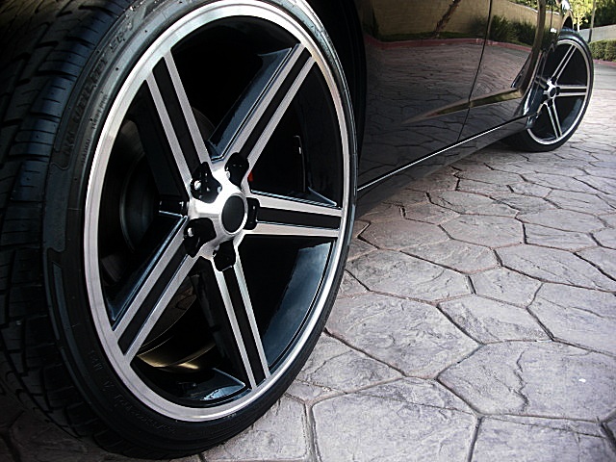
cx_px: 308
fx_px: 641
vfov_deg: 39.7
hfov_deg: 51.4
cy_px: 231
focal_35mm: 36
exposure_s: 1/100
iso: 100
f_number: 2.8
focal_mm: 6.3
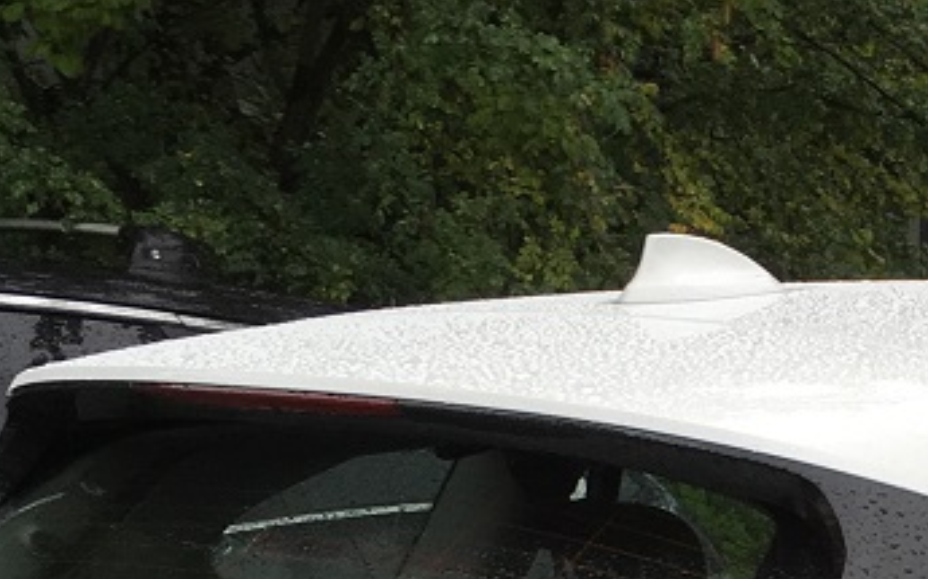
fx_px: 2704
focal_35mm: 107
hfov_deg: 18.6
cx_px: 1079
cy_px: 1112
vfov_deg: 11.2
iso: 25
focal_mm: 4.15
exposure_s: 1/100
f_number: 2.2
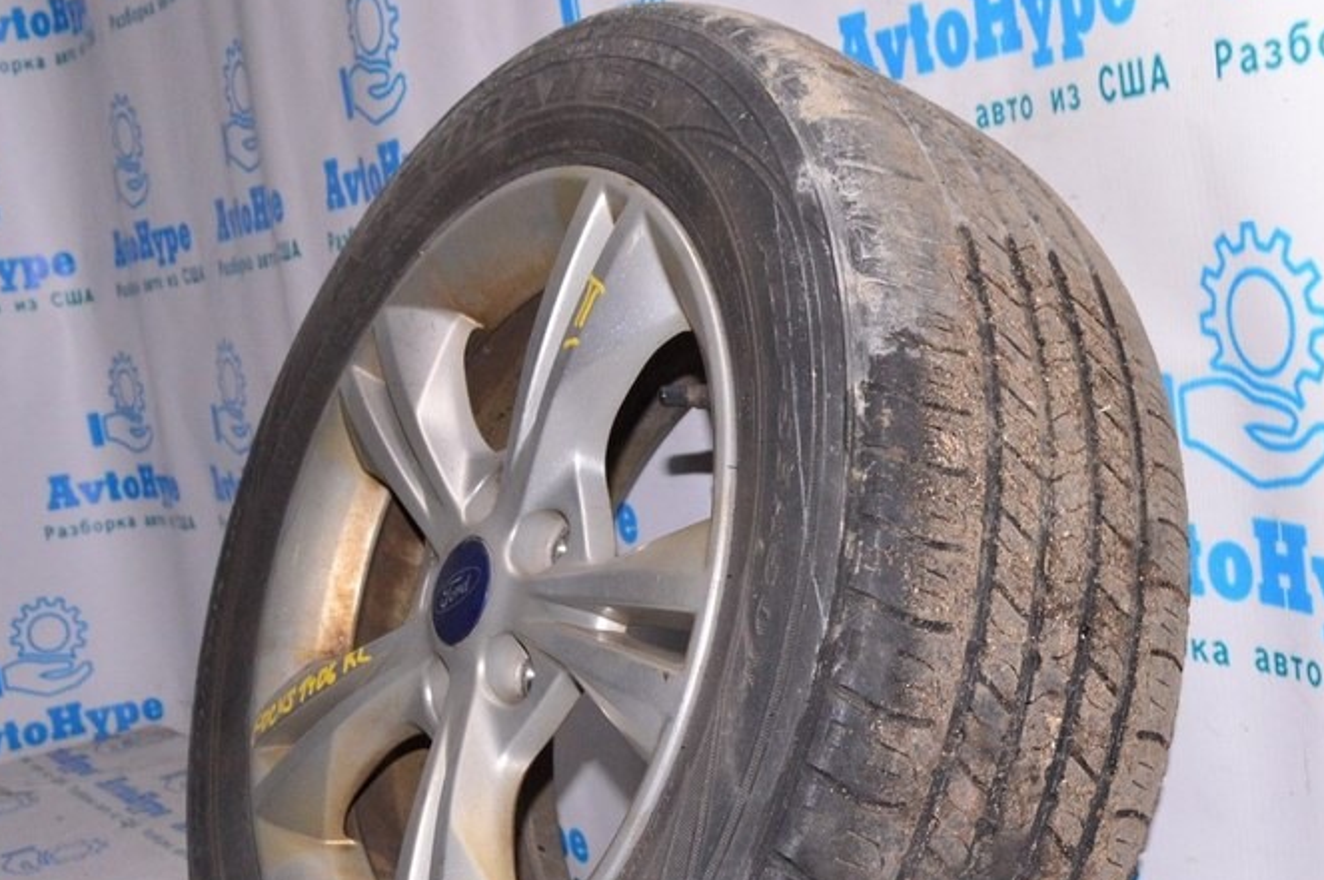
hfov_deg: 38.6
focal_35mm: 51
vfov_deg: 26.2
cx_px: 849
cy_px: 630
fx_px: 1874
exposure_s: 1/200
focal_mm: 22
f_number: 8
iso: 1600
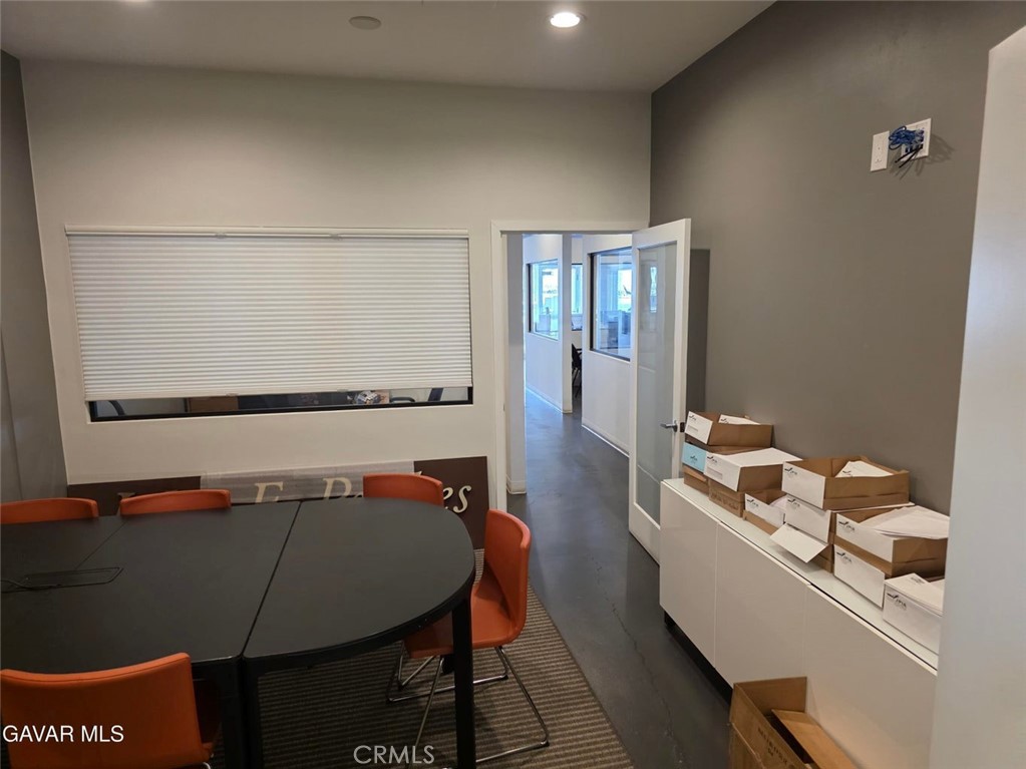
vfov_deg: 58.9
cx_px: 513
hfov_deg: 73.9
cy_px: 384
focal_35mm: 23
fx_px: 682
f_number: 1.7
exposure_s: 1/120
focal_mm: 6.3
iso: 640
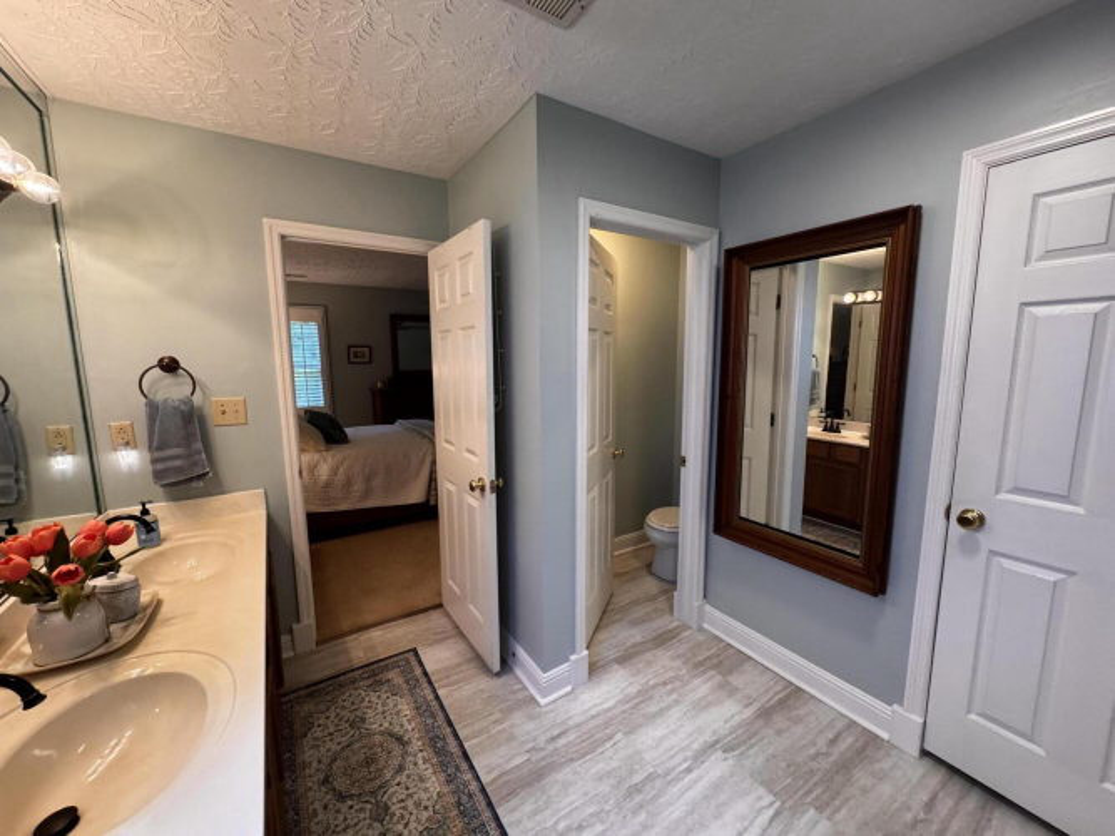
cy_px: 418
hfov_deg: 102.1
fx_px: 451
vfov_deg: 85.7
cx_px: 558
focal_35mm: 14
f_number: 2.2
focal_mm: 2.22
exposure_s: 1/120
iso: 320
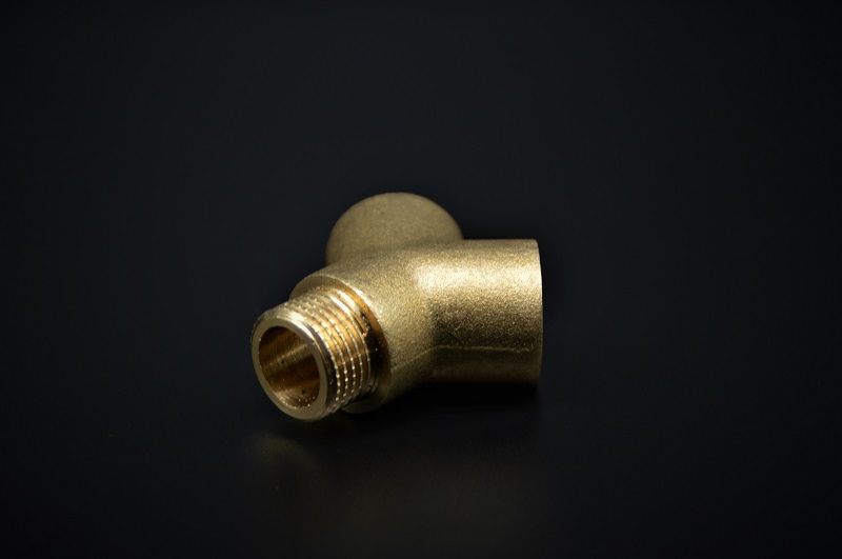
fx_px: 2172
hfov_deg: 21.9
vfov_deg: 14.7
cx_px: 421
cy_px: 280
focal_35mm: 93
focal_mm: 62
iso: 100
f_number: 5.3
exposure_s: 1/40
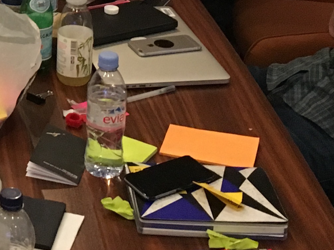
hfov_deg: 15.9
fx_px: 1119
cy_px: -85
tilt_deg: -18.3
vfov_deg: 12.3
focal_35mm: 116
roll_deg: +1.0
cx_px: -127
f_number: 2.2
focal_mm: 4.15
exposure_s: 1/17
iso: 200
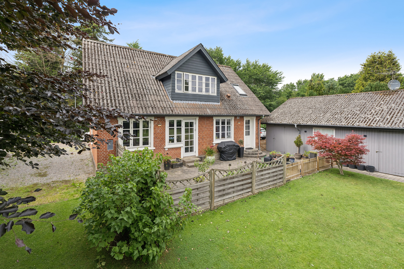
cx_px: 202
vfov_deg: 73.7
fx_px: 180
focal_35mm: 16
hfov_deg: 96.7
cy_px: 134
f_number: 4
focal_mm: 16
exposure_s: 1/1000
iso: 200
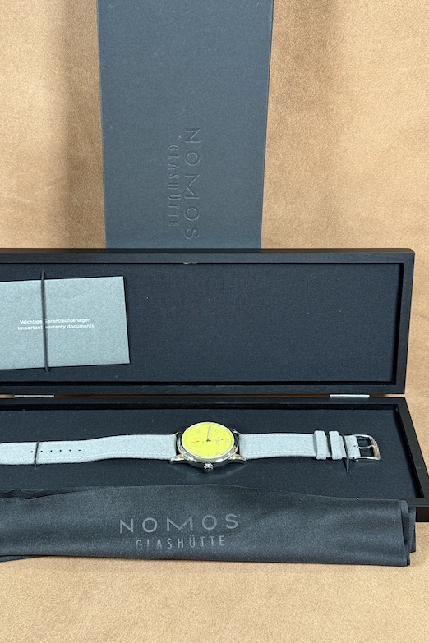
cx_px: 191
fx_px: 912
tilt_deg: -35.2
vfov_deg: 38.9
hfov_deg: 26.5
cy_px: 317
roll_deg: -0.7
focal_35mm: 51
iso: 250
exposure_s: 1/40
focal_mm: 6.76
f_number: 1.78
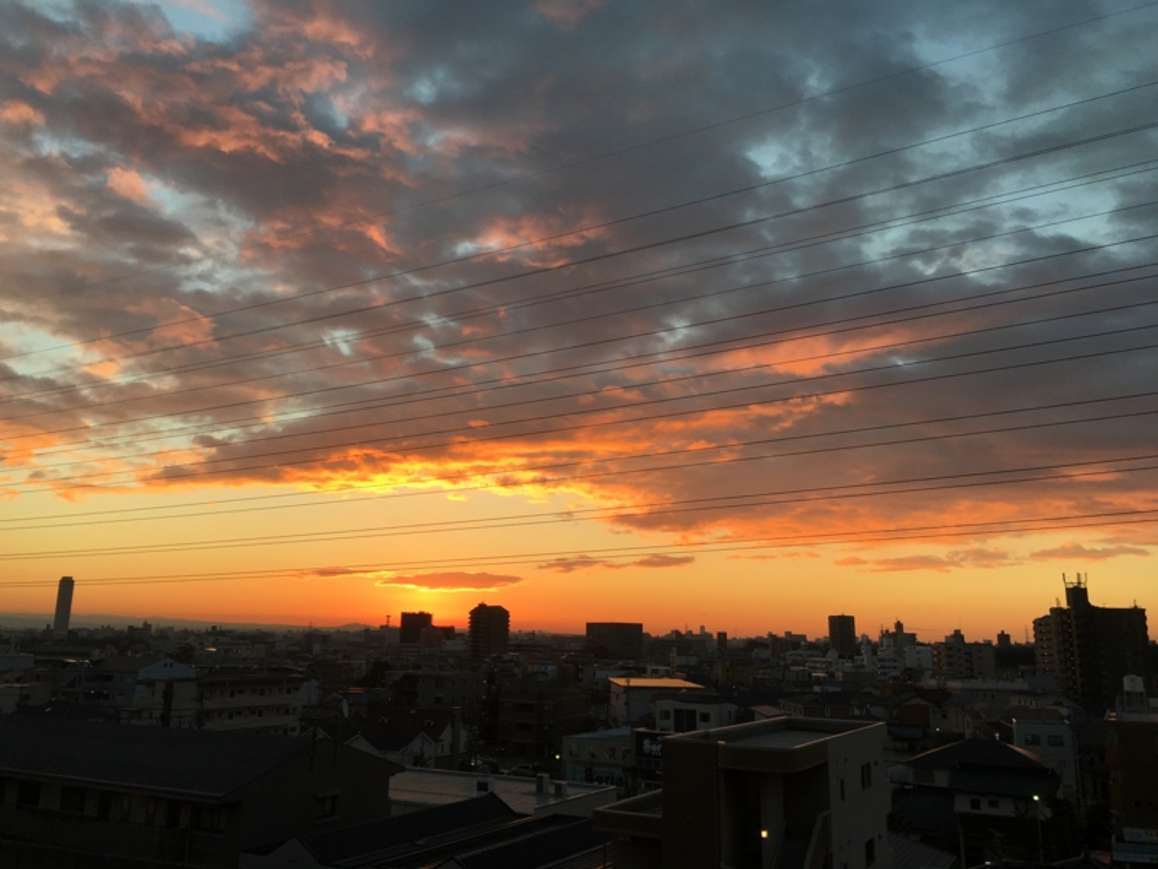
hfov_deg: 61.7
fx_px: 970
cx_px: 579
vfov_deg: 48.2
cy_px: 434
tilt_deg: +12.1
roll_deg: -1.0
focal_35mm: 29
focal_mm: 4.15
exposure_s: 1/277
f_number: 2.2
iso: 25
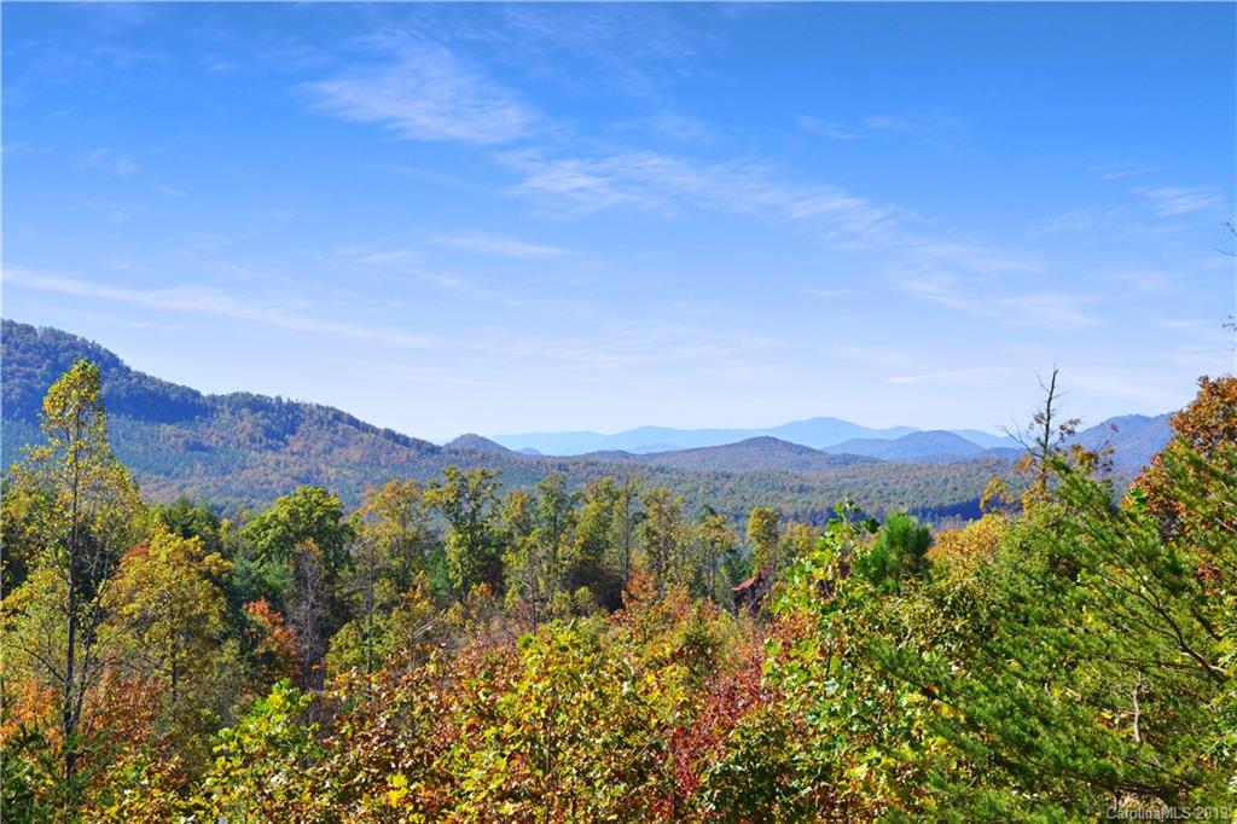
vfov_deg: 25.0
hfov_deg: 36.9
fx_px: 1855
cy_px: 412
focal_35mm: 54
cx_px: 618
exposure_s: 1/320
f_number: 9
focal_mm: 36
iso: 100
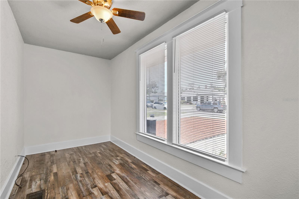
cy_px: 100
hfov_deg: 100.4
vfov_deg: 77.3
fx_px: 125
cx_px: 150
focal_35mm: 15
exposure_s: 1/30
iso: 100
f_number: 7.1
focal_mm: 10
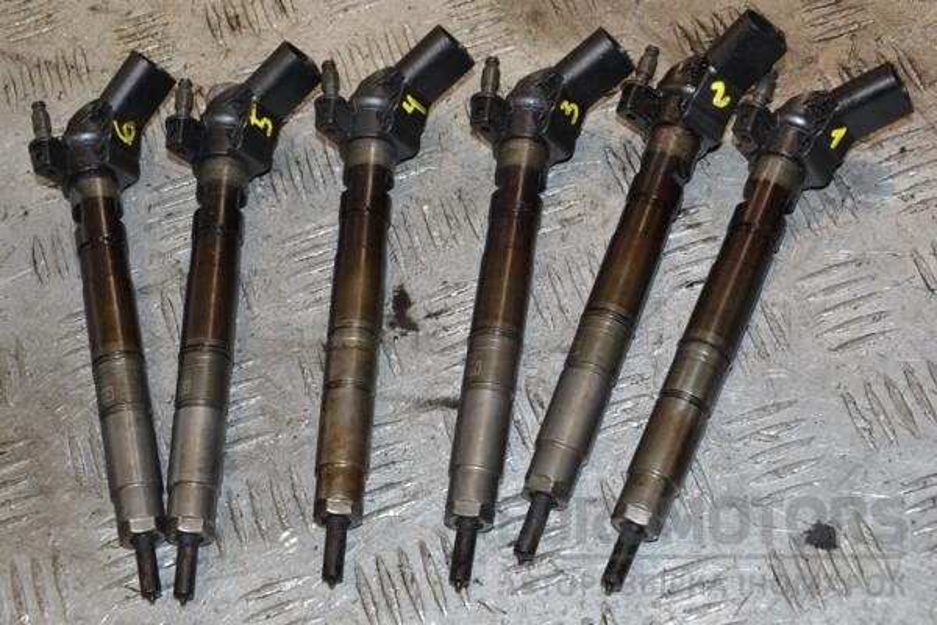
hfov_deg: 29.9
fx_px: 1757
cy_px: 312
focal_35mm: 68
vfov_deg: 20.2
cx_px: 468
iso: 800
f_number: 7.1
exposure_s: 1/200
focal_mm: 45
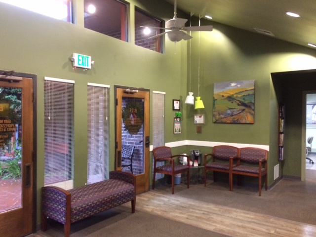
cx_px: 158
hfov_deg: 61.7
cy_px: 118
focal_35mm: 29
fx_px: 265
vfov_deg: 48.2
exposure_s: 1/30
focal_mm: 4.15
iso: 320
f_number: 2.2
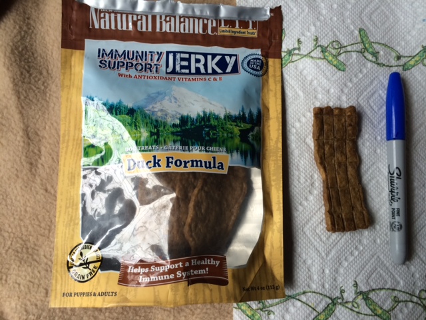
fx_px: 369
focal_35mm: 30
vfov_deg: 46.8
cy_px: 160
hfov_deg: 60.0
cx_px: 213
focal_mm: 4.12
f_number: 2.2
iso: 40
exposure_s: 1/40
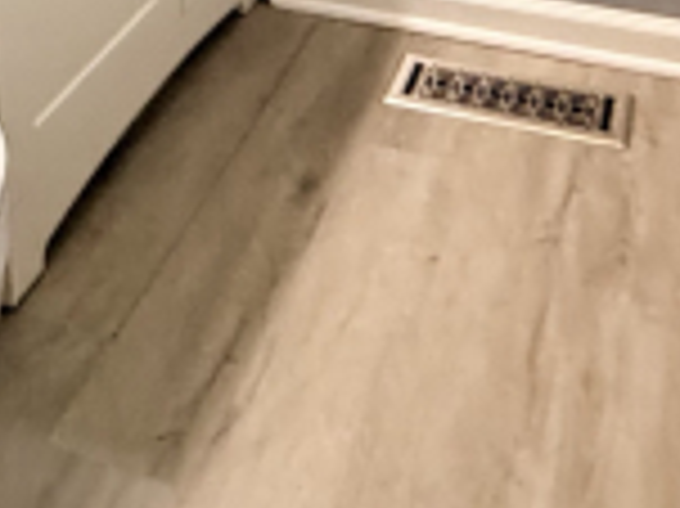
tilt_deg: -10.4
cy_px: -315
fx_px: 1217
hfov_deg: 31.2
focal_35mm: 62
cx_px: 281
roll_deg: -1.8
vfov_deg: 19.6
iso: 125
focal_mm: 2.22
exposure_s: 1/30
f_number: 2.2
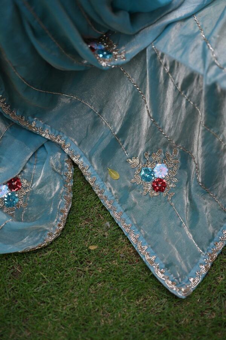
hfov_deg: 27.0
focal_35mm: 50
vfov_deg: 39.6
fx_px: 471
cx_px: 113
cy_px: 170
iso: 125
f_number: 1.8
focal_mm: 50
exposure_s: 1/200
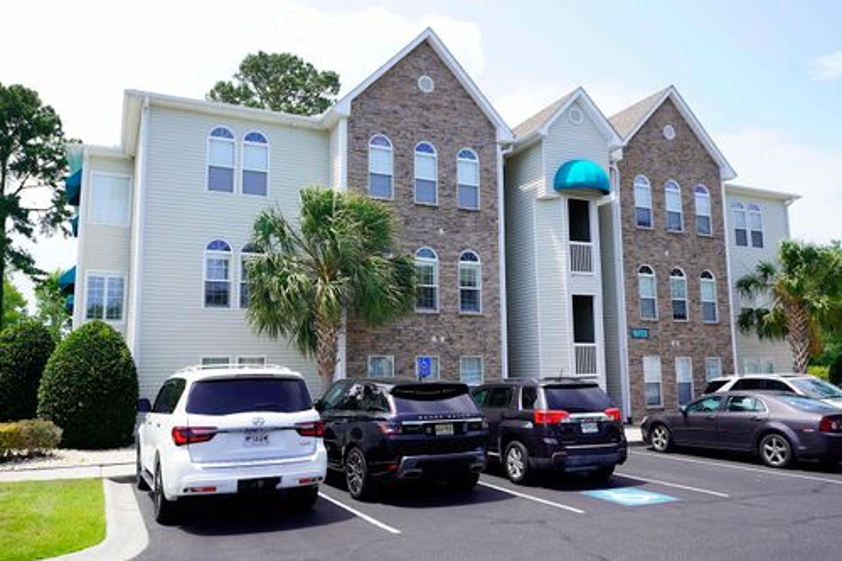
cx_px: 421
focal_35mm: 29
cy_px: 280
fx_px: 678
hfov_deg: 63.7
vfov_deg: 44.9
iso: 100
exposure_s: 1/200
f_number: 5
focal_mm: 29
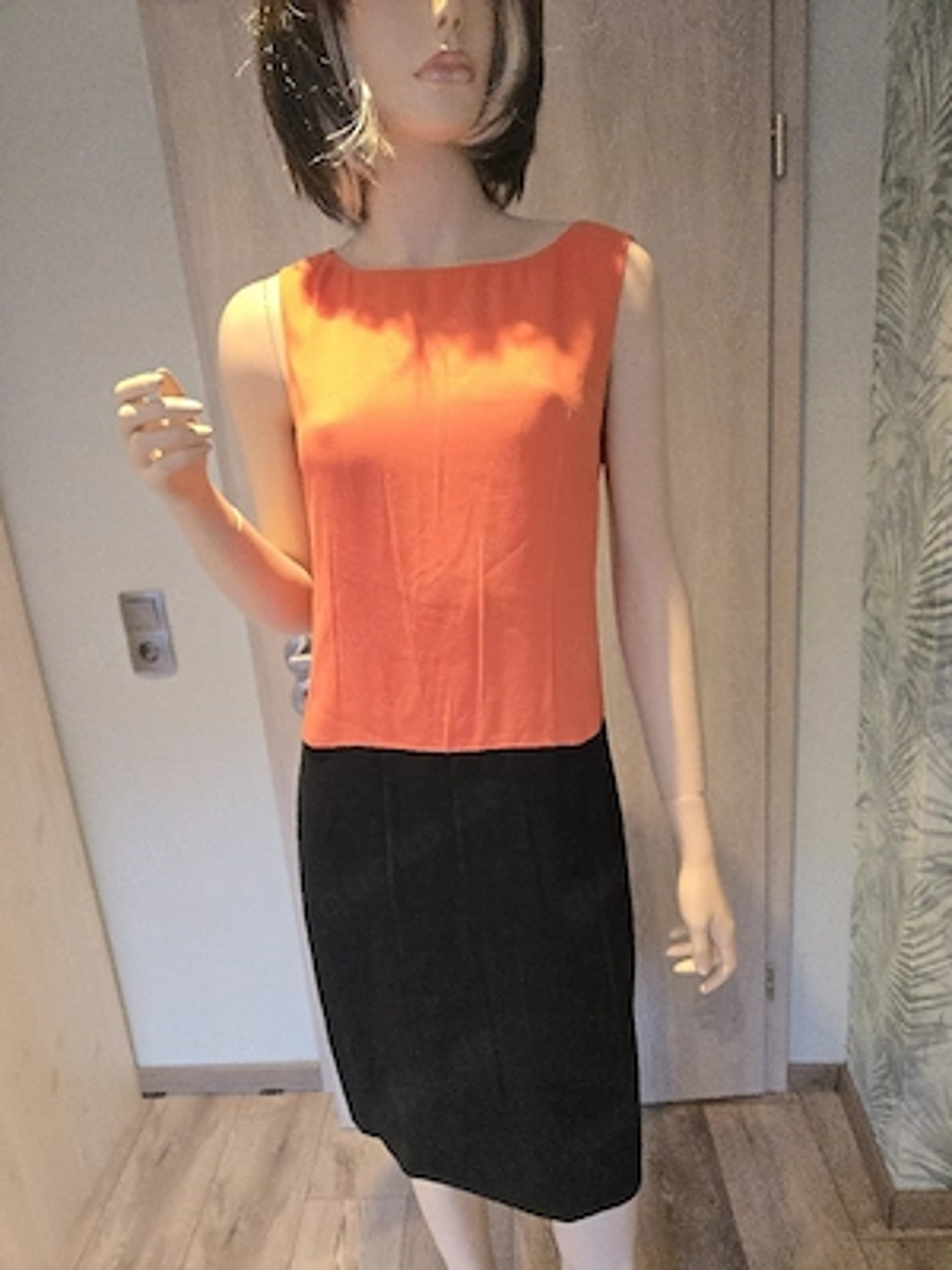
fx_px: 843
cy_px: 635
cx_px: 476
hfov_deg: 58.9
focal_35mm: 23
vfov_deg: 73.9
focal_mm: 6.3
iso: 800
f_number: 1.7
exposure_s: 1/101
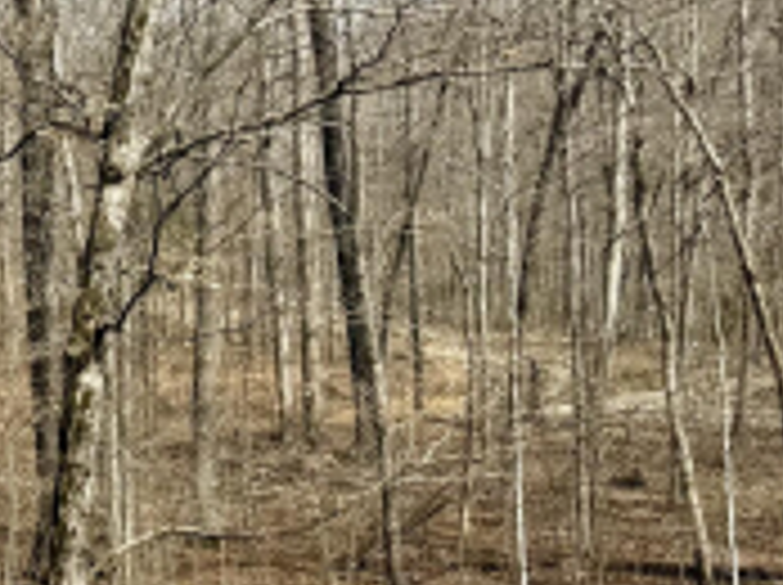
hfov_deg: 18.3
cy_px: 400
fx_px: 2078
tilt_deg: +0.7
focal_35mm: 92
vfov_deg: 16.0
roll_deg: +2.0
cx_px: -475
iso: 80
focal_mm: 6.76
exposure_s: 1/3145
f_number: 1.78
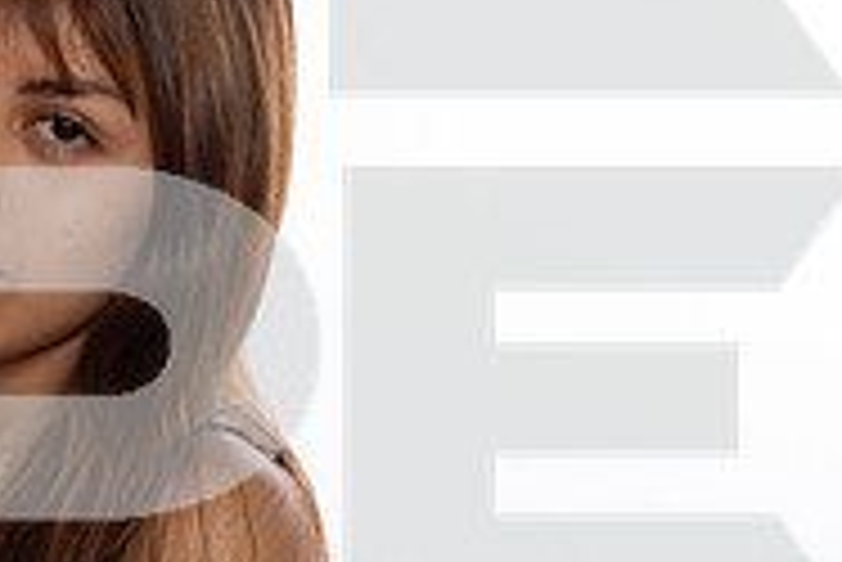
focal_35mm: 164
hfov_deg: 12.1
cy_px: 407
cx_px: -284
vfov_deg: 8.4
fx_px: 3839
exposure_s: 1/250
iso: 1250
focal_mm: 53
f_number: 11
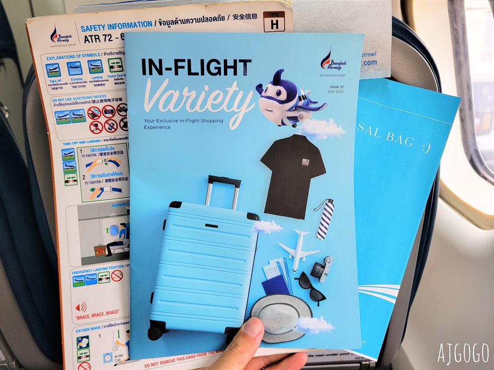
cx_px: 247
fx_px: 371
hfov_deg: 67.3
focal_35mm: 26
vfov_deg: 53.1
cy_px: 185
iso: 50
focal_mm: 5.4
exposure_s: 1/120
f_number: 1.8
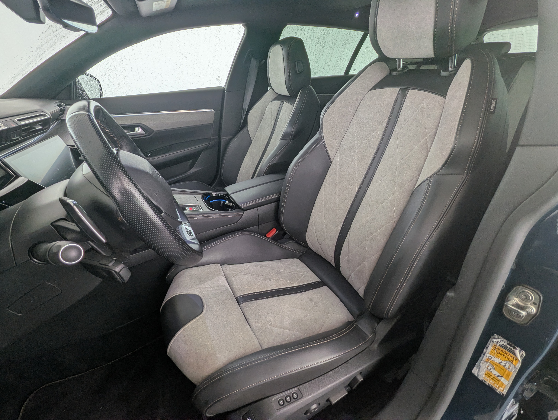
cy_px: 210
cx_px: 279
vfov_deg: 78.2
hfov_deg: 94.4
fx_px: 258
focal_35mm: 16
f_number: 2.2
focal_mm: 2.35
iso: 49
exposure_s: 1/68.1
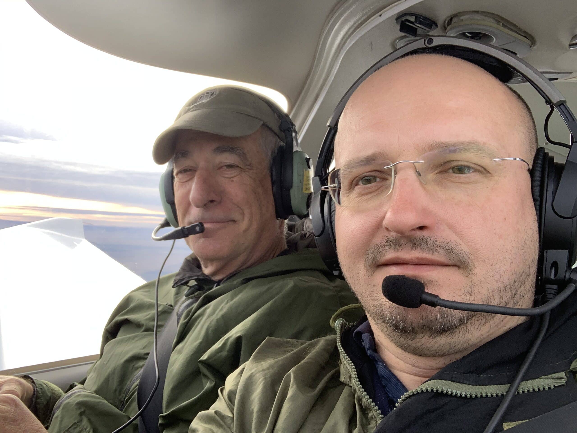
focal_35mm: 32
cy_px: 216
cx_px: 288
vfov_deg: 44.2
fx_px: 533
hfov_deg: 56.8
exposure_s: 1/97
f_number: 2.2
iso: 64
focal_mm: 2.87
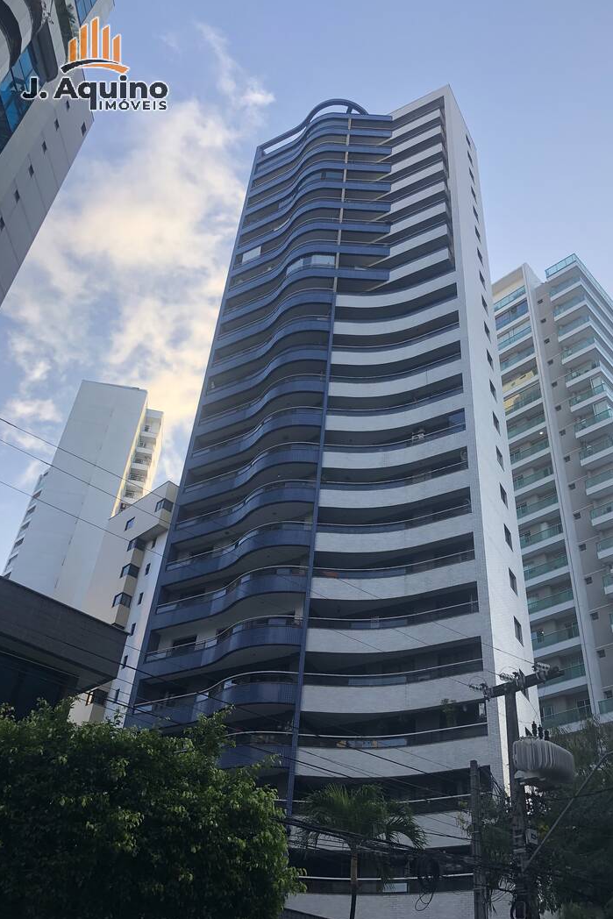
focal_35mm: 30
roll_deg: -1.9
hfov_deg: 43.5
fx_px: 766
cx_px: 353
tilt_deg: +39.9
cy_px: 471
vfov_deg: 61.9
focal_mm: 4
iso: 20
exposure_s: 1/375
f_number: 1.8
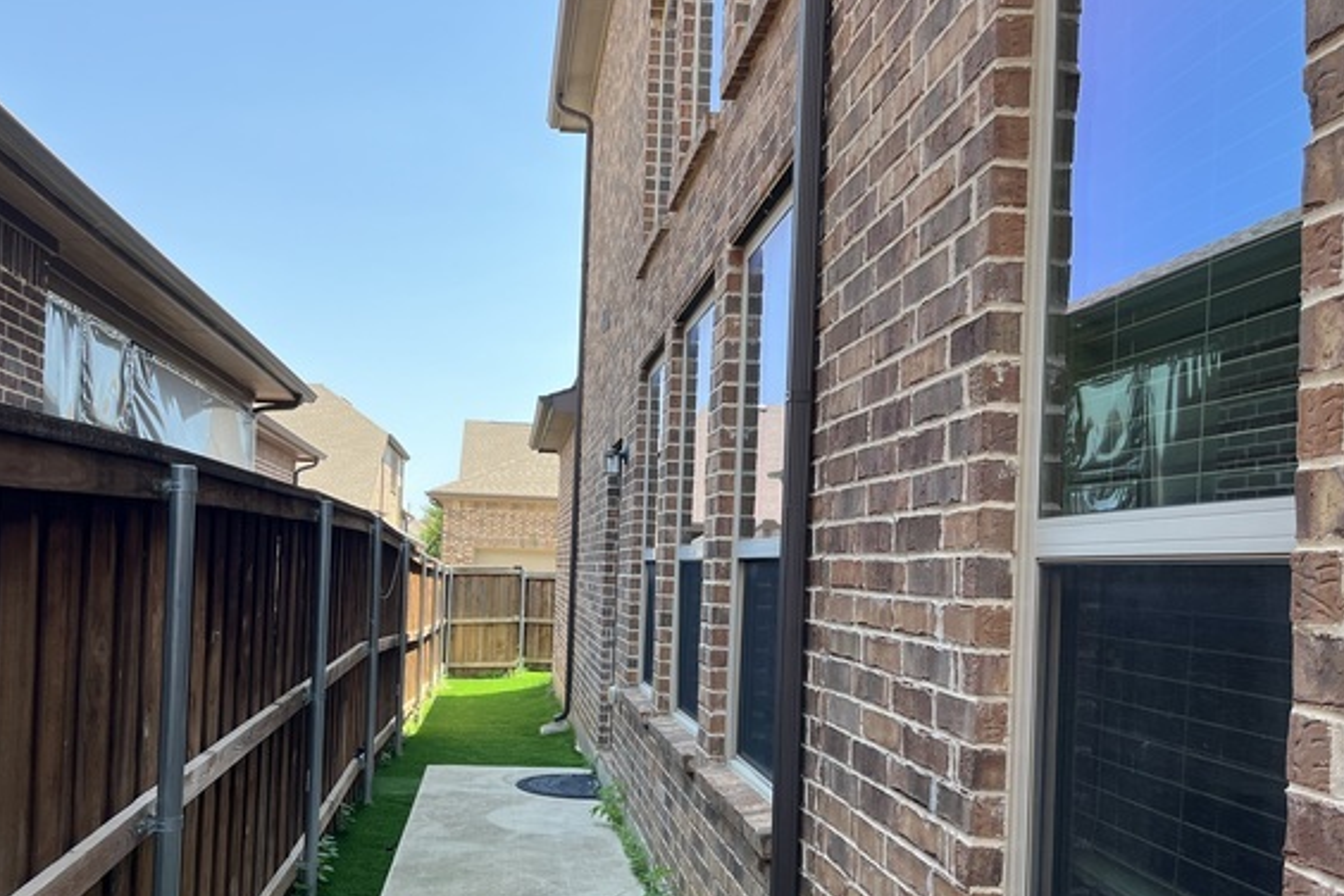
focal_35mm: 32
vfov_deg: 40.8
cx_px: 595
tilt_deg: +0.4
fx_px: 1195
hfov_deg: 58.6
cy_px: 572
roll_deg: -1.9
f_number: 1.6
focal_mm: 5.1
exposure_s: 1/608
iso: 50
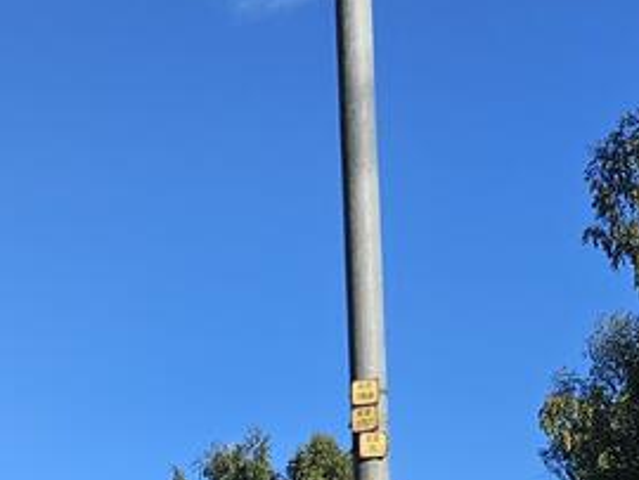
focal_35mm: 98
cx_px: -308
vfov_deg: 13.9
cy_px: 783
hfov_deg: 18.0
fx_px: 1811
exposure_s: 1/1809
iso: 25
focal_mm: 5.4
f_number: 1.8
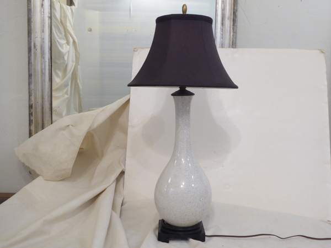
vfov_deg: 34.3
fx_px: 402
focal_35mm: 42
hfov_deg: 44.8
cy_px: 124
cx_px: 166
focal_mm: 7.2
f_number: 3.8
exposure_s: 1/15
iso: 400
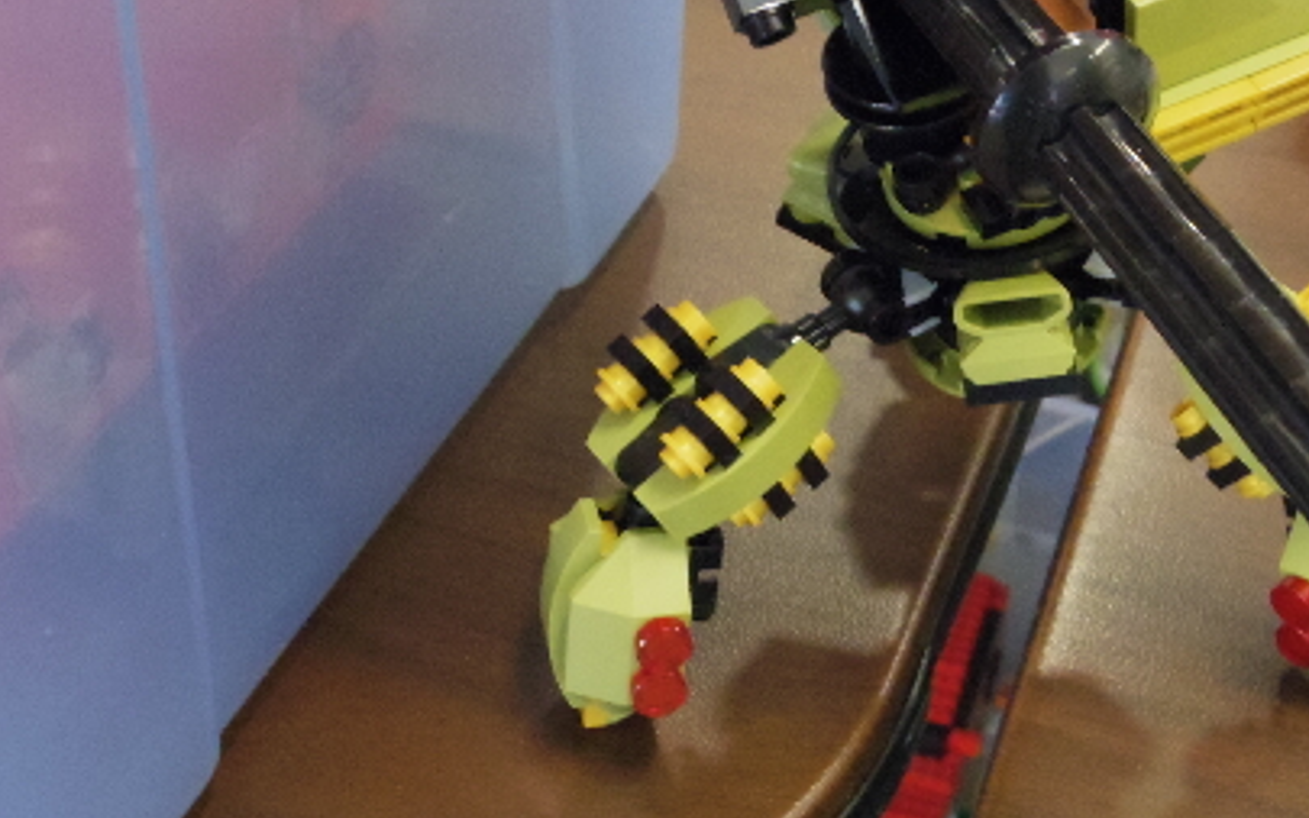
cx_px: 911
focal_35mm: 55
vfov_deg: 23.5
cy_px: 281
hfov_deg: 36.4
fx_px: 1962
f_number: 4.5
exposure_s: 1/60
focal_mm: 6.4
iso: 2000
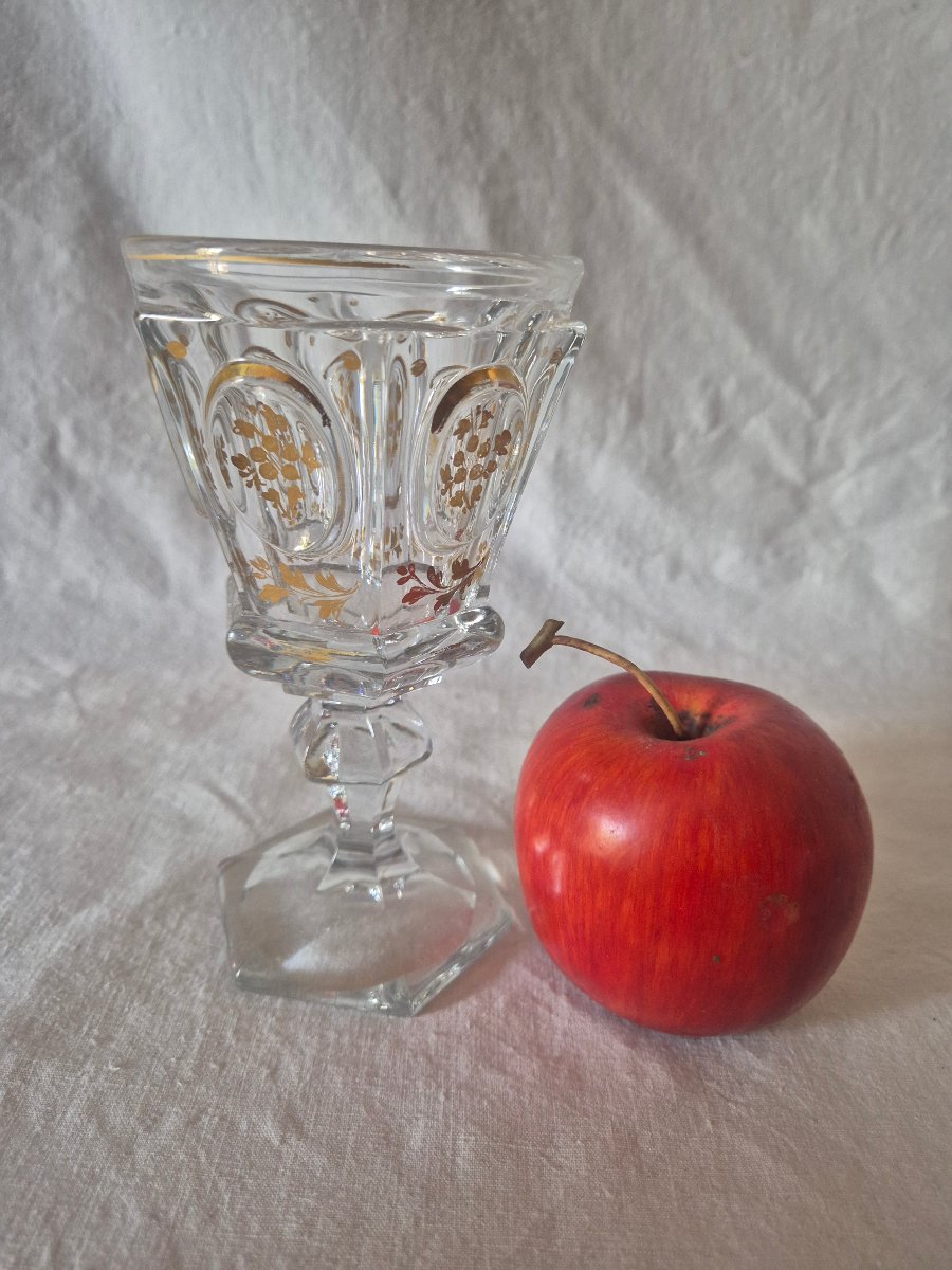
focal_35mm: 23
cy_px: 635
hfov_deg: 58.9
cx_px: 476
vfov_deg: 73.9
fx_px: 843
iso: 500
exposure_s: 1/100
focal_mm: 5.4
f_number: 1.8
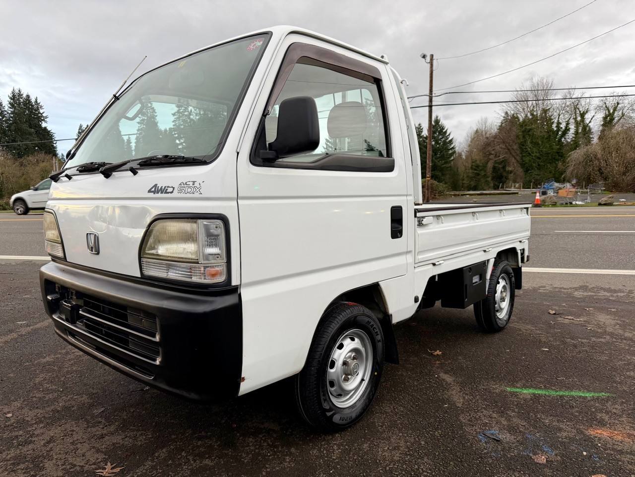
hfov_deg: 71.6
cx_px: 318
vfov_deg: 56.8
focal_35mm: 24
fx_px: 440
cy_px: 238
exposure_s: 1/121
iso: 125
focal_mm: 6.76
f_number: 1.78
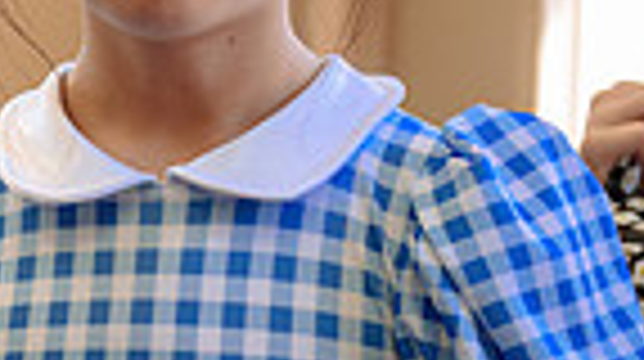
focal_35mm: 177
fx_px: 3019
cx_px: -617
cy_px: 331
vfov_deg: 6.8
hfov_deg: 11.1
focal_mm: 39
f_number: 4
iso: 320
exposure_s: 1/100
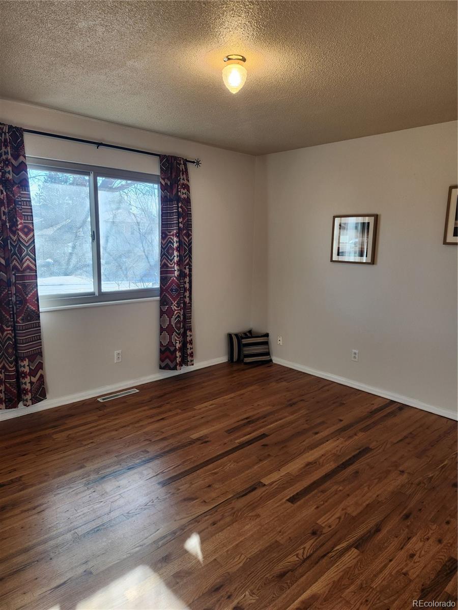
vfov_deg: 73.9
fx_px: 406
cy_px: 305
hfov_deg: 58.9
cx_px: 229
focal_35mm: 23
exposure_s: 1/120
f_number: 1.8
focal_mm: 5.4
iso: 64
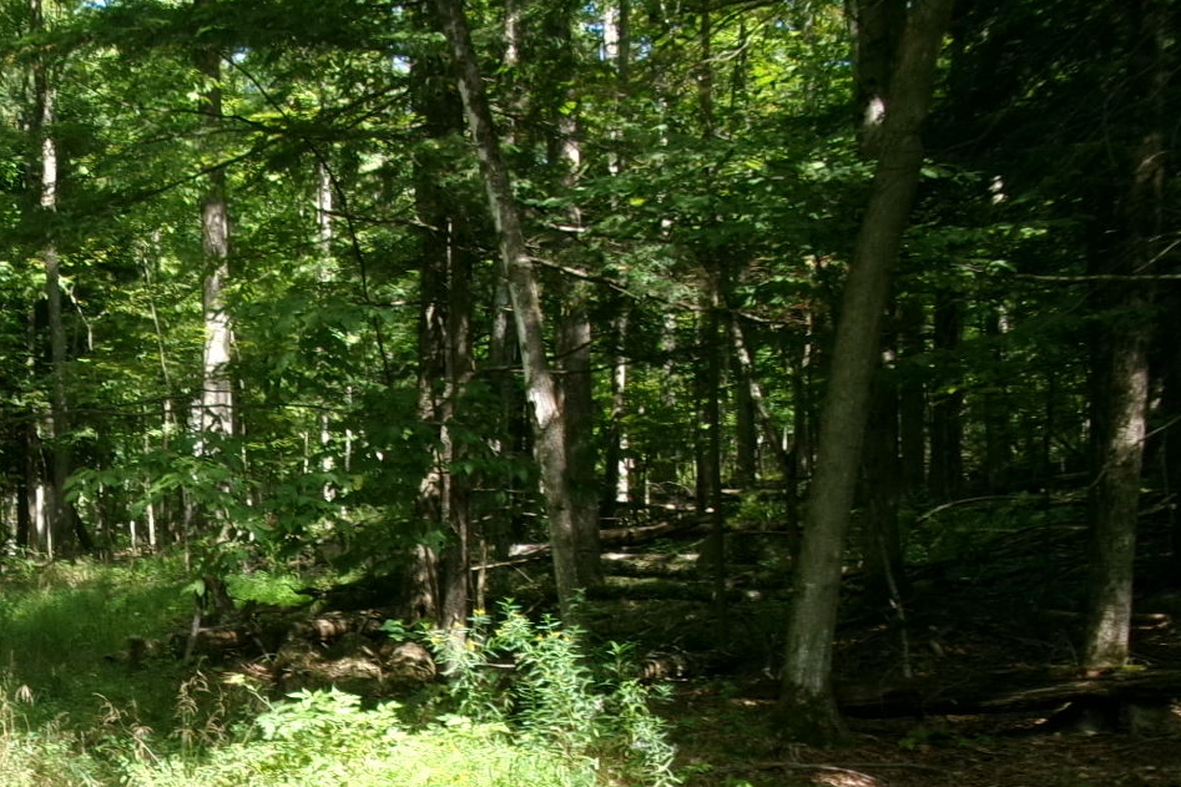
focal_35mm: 63
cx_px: 51
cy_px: 722
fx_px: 2066
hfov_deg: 30.1
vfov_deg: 21.1
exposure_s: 1/120
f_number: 3.9
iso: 100
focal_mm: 5.1
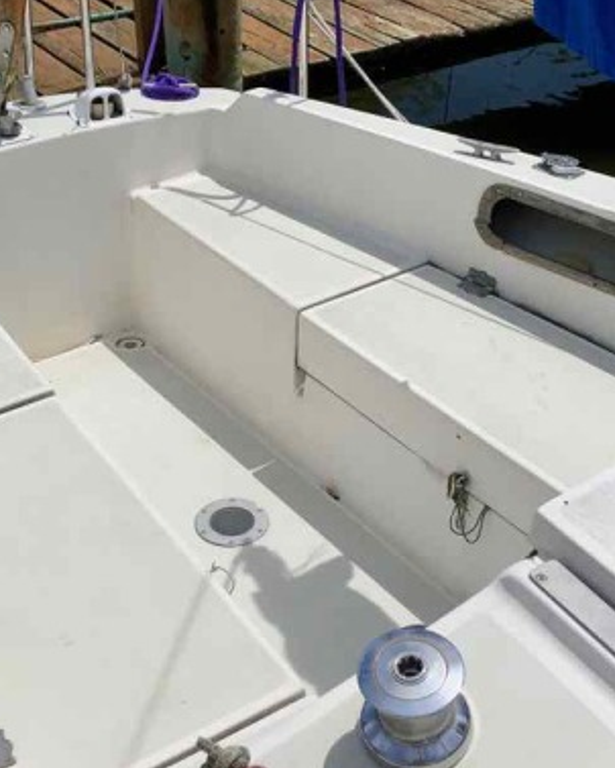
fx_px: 1319
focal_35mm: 58
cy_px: 434
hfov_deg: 26.3
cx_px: 293
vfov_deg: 32.4
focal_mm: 3.99
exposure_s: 1/6024
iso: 25
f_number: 1.8
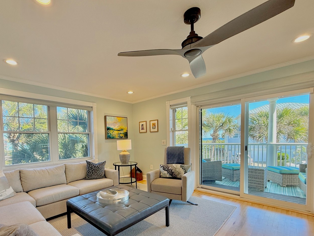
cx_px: 132
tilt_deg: -2.0
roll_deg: -0.4
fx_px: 163
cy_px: 147
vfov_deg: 70.5
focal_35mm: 18
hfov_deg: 87.1
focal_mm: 2.22
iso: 125
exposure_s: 1/120
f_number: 2.2
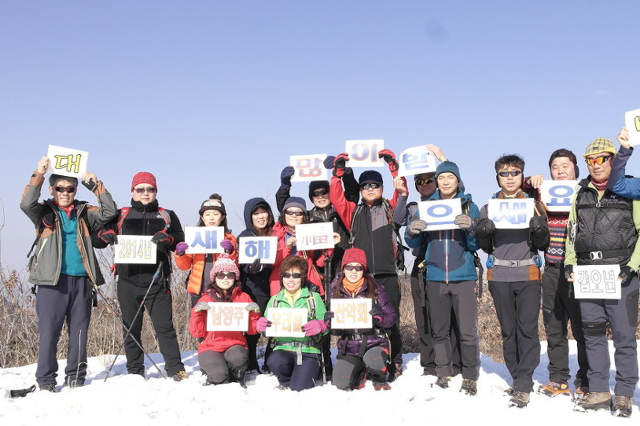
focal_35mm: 42
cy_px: 225
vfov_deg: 31.9
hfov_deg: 46.3
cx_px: 365
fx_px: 746
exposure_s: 1/180
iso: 100
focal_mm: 24
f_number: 9
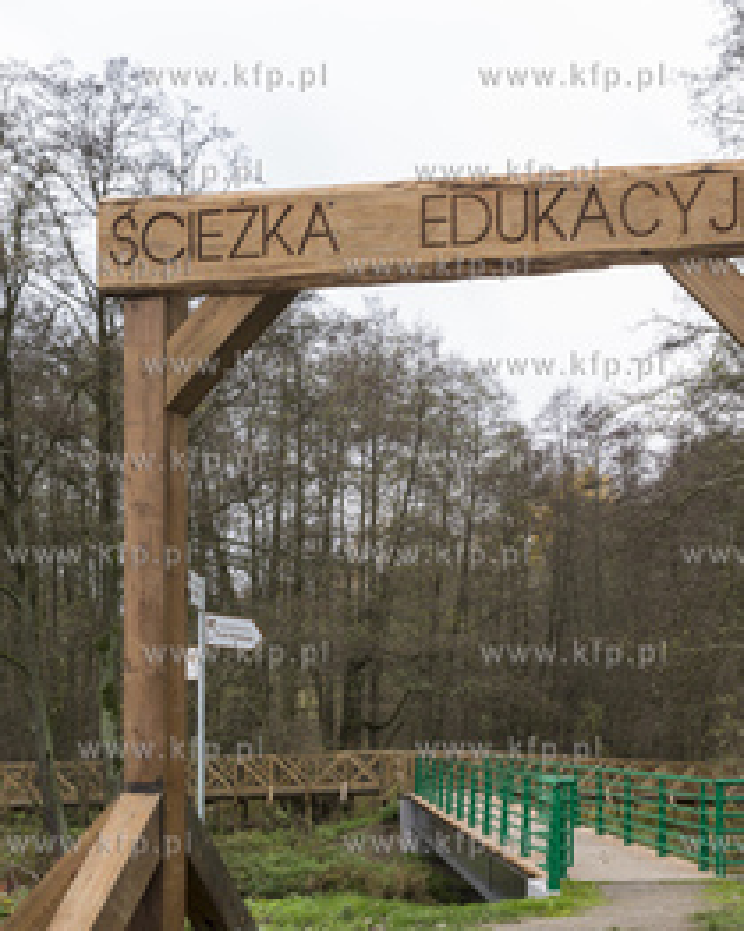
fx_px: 1378
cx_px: 462
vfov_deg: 36.8
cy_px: 648
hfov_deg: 30.1
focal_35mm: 50
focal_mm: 35
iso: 400
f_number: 4.5
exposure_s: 1/200
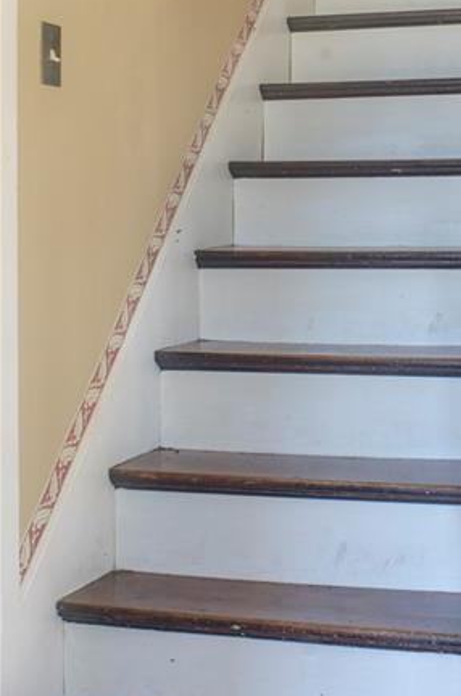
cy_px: 143
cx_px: 408
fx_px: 1235
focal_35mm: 64
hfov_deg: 20.7
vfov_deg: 30.7
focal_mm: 24
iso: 200
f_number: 13
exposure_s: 1/4
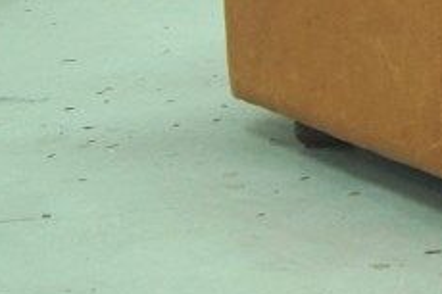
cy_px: -434
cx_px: 1026
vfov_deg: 7.2
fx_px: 2196
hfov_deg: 10.1
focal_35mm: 179
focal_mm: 22
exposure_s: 1/10
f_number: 7.1
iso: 400
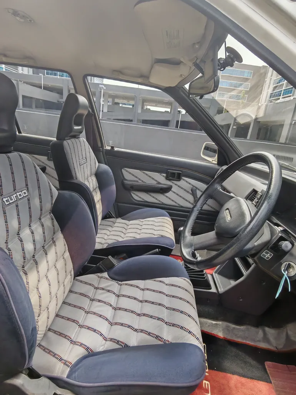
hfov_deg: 63.4
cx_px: 148
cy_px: 198
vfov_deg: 79.0
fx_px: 239
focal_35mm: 21
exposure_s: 1/310
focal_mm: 1.96
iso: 50
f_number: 2.2
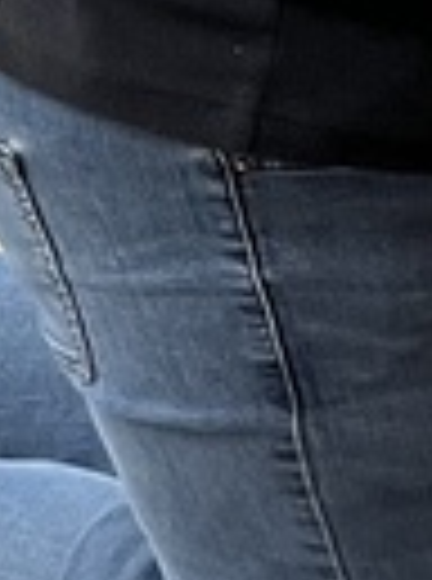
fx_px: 3462
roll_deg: +0.3
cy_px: -342
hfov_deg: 7.0
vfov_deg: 9.3
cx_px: 729
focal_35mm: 207
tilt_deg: -26.8
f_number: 1.6
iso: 100
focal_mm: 5.1
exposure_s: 1/60
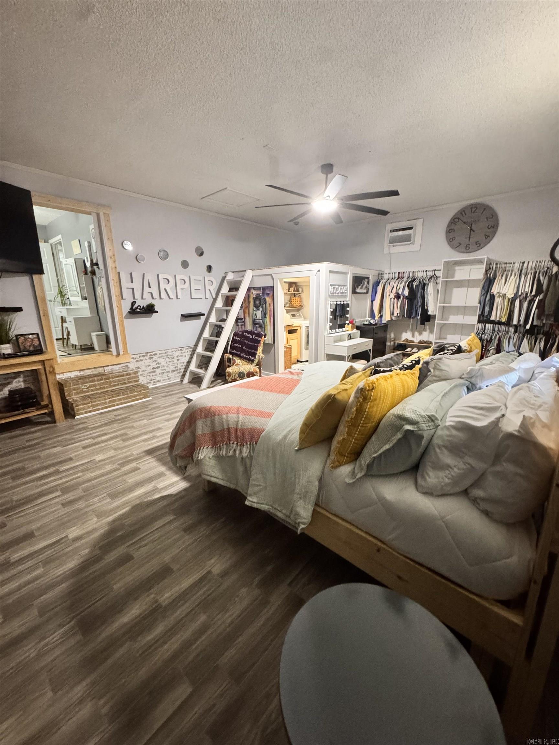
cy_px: 372
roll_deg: +0.5
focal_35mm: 14
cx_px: 280
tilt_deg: -13.4
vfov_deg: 102.1
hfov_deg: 85.7
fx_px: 301
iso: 1000
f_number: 2.2
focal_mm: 2.22
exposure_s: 1/60
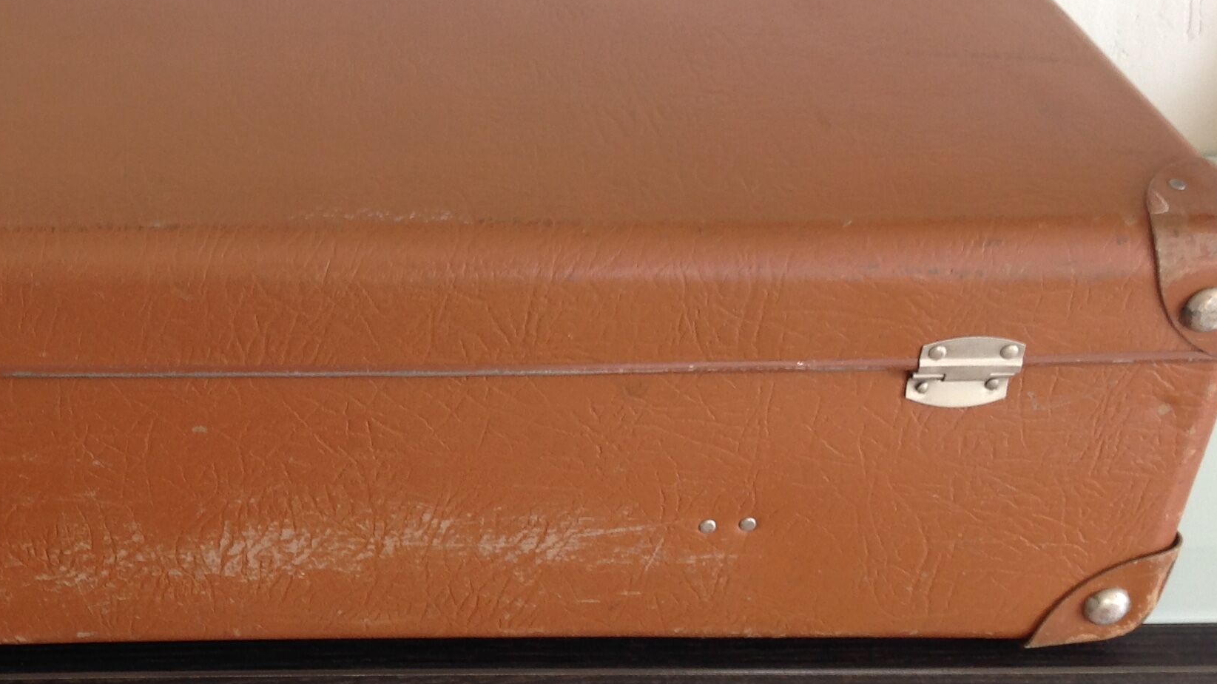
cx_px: 277
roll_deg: -0.1
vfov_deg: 20.0
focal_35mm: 60
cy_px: 302
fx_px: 1936
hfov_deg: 34.0
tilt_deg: -32.1
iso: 50
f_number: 2.4
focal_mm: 4.28
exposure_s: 1/15
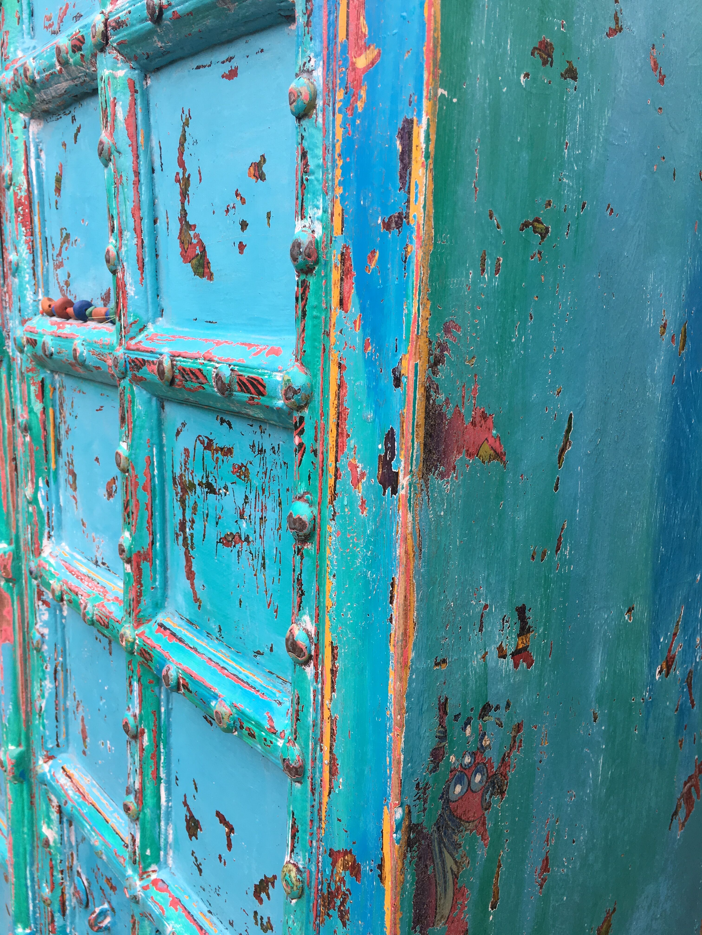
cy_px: 468
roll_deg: -2.9
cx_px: 351
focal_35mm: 29
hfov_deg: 48.2
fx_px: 784
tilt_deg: -15.8
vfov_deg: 61.7
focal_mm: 4.15
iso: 25
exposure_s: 1/216
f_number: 2.2
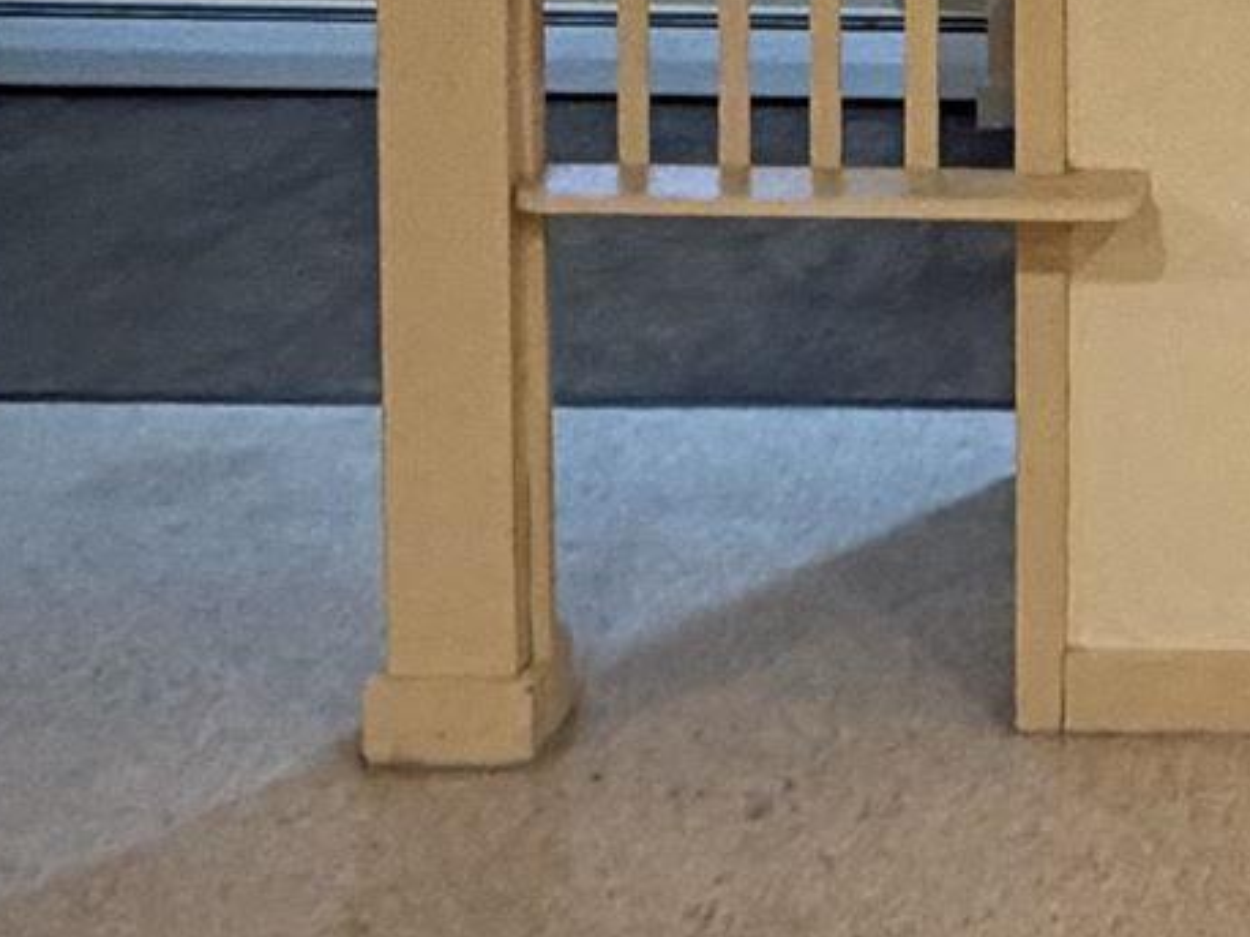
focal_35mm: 94
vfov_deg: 14.8
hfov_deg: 19.4
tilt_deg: -2.3
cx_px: 1578
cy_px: -393
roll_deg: -0.8
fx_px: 3393
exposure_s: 1/60
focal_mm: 2.22
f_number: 2.2
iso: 500
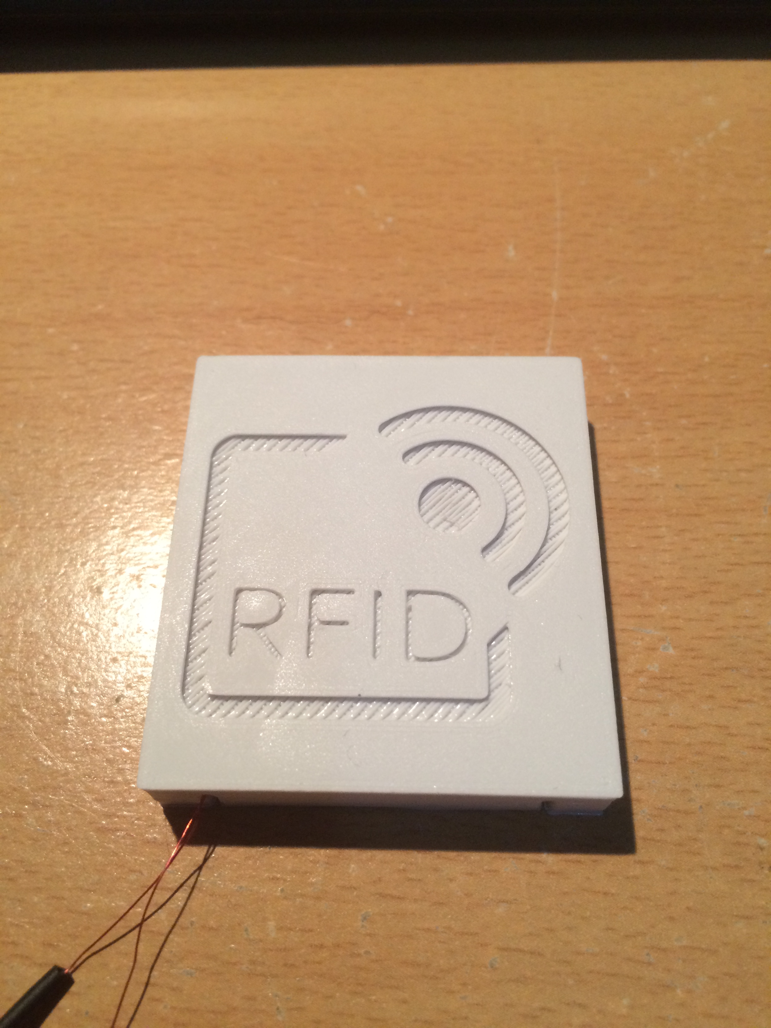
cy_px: 514
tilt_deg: -63.8
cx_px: 386
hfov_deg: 48.2
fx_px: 861
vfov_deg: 61.7
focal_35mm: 29
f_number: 2.2
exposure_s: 1/33
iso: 250
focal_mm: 4.15
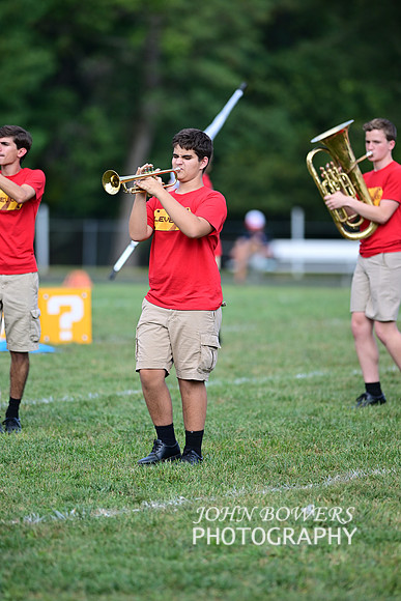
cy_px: 300
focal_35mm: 300
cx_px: 200
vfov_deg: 6.9
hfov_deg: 4.6
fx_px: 5009
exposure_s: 1/2000
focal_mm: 300
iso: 360
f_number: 2.8
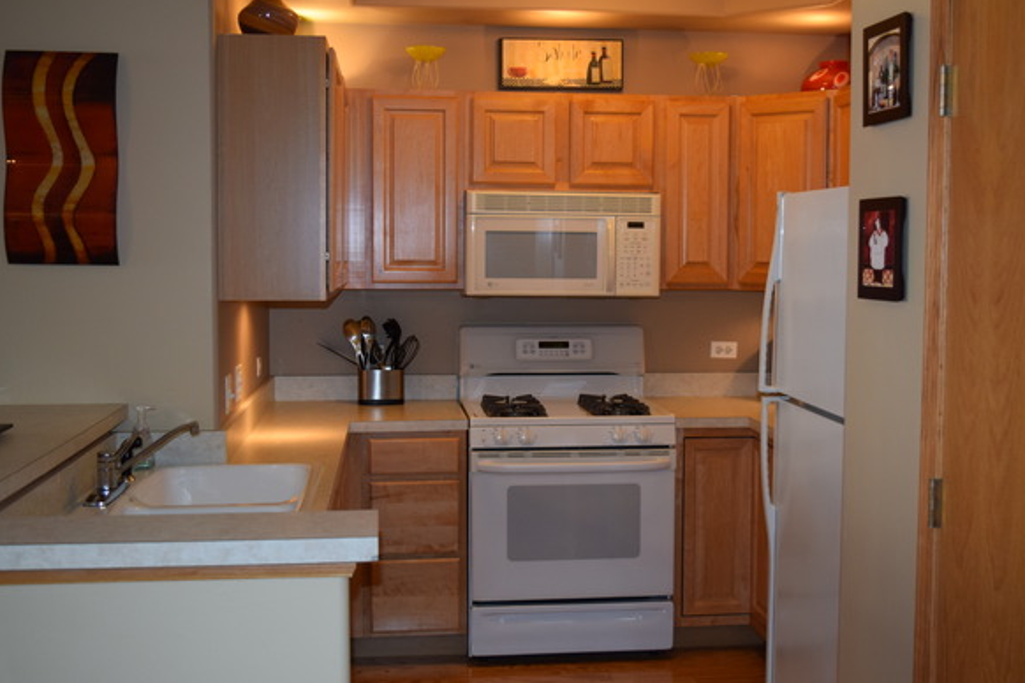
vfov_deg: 30.2
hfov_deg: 44.0
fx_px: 1268
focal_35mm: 45
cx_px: 530
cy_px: 341
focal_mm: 27
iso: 800
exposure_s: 1/80
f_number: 4.5
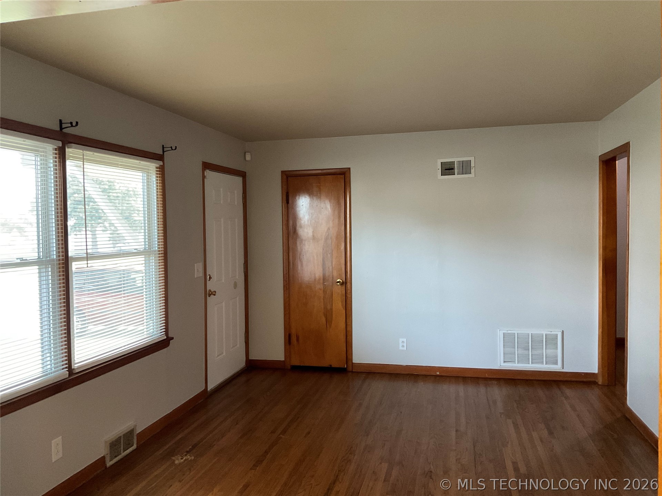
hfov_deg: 61.7
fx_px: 555
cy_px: 248
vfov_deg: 48.2
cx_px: 331
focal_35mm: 29
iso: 250
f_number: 1.8
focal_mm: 3
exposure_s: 1/40
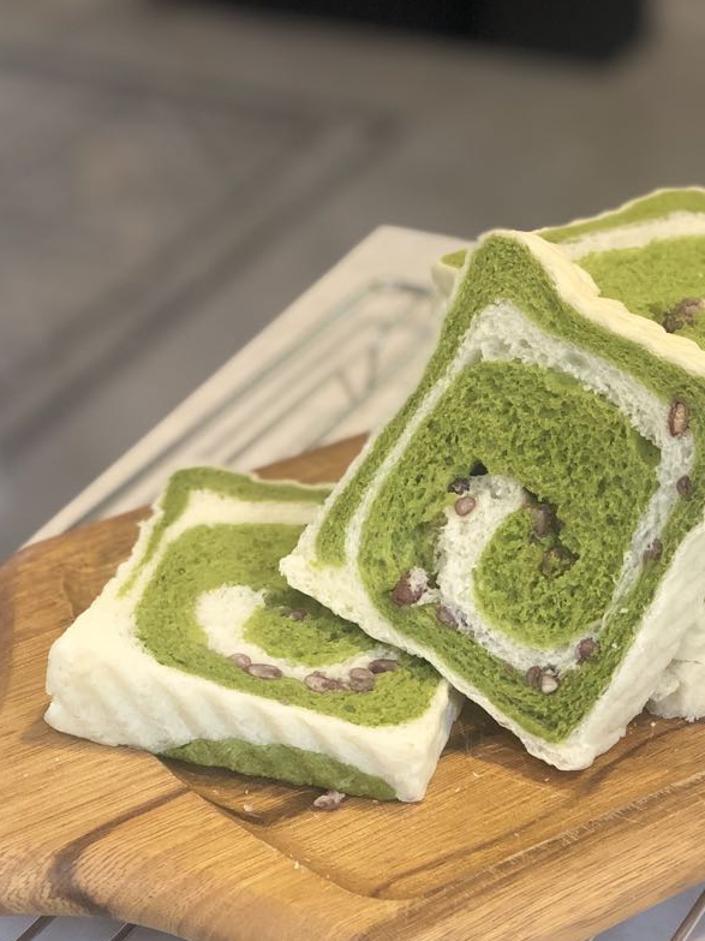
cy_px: 355
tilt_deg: -27.8
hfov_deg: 15.8
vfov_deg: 21.0
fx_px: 2526
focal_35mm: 93
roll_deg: -0.4
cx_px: 567
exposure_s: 1/50
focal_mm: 6
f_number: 2.4
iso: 80
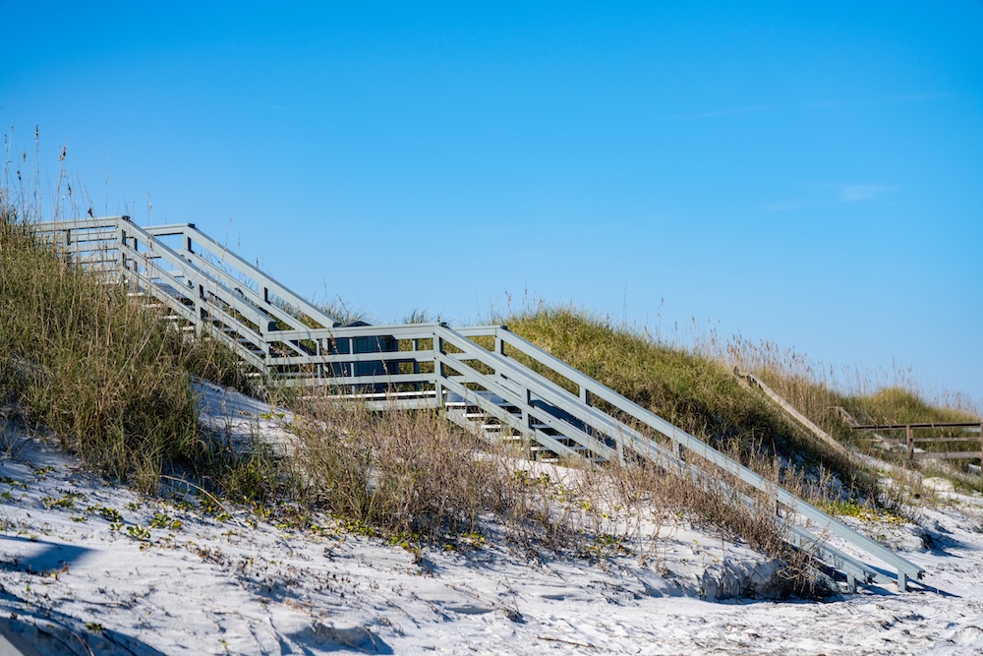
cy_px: 328
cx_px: 492
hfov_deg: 17.5
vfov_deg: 11.7
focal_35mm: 117
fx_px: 3195
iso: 200
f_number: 4
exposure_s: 1/2000
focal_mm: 117
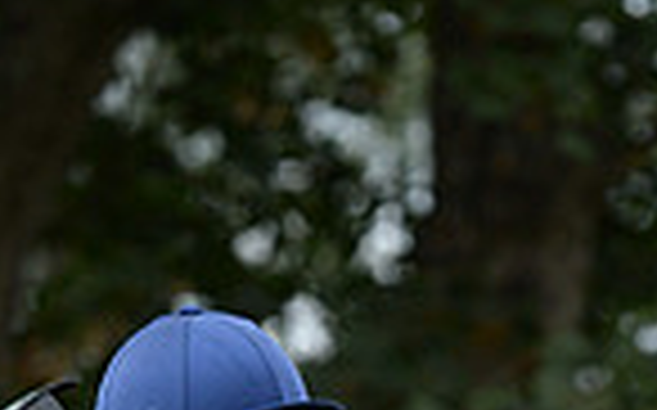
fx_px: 18088
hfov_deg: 2.1
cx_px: 356
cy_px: 1293
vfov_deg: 1.3
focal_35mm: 1011
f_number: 5.6
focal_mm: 250
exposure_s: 1/1000
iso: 800
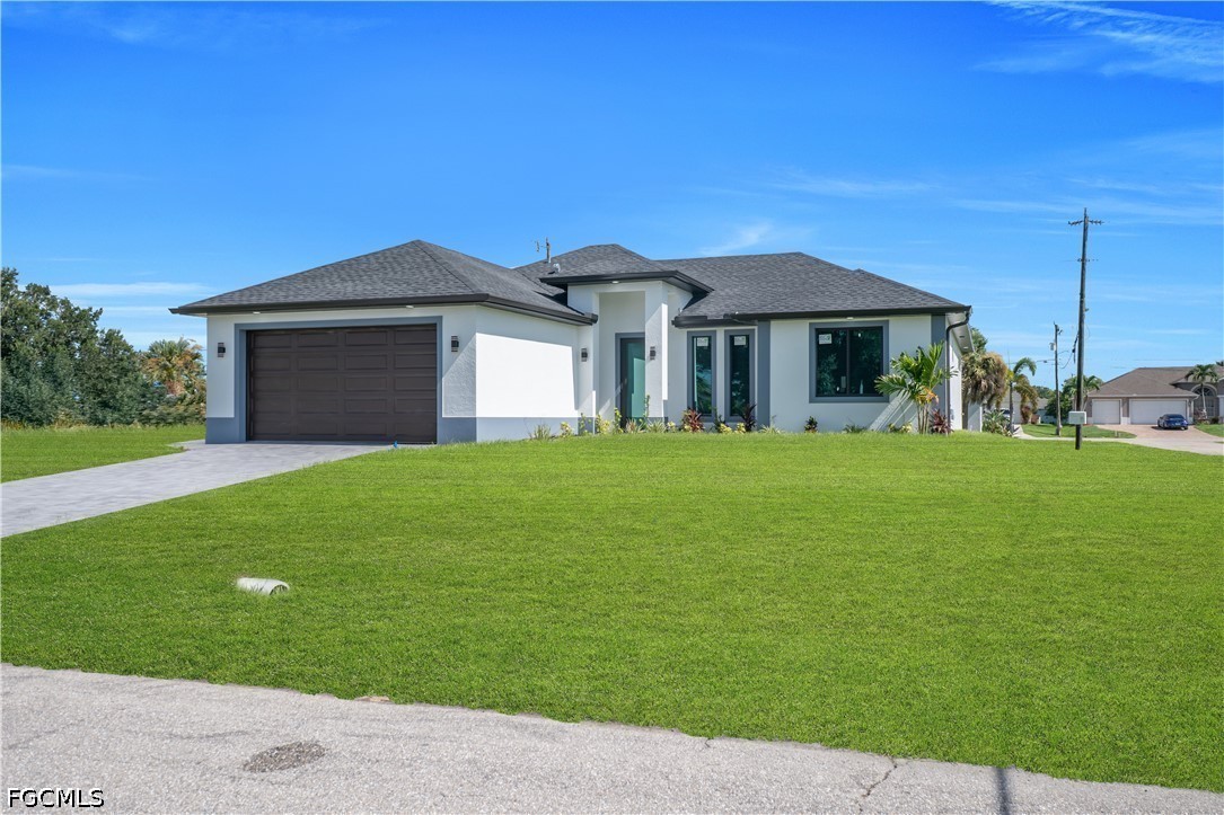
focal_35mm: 30
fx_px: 1020
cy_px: 408
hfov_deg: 61.9
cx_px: 612
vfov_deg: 43.6
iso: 100
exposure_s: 1/400
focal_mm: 20
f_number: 8
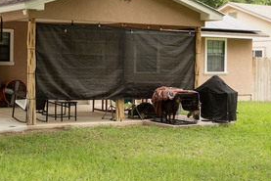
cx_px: 125
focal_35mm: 81
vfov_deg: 16.8
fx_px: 610
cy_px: 58
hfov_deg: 25.0
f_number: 1.6
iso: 125
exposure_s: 1/2500
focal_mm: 35
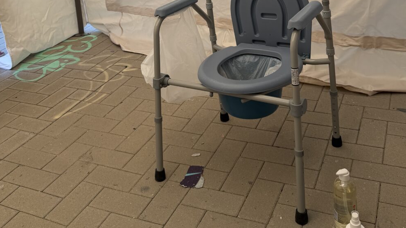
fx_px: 291
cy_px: 92
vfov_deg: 42.7
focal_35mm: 27
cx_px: 206
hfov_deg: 69.9
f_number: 1.78
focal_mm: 6.76
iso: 80
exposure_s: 1/742
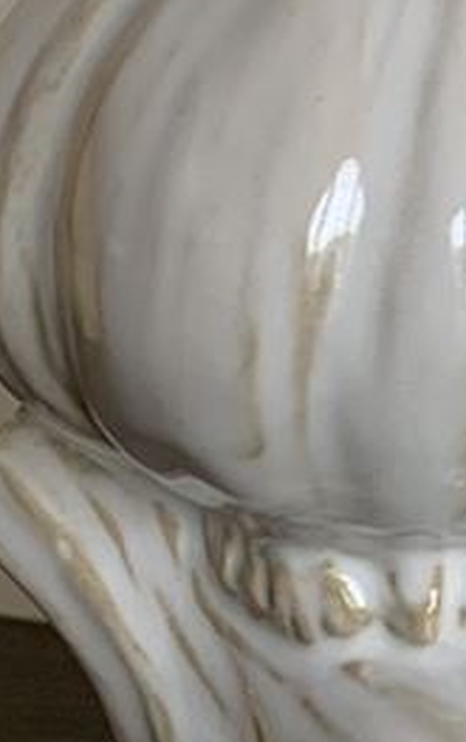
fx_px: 3040
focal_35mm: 150
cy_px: 142
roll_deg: -2.6
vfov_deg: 13.9
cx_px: 1055
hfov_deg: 8.2
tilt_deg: -10.7
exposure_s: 1/70
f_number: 1.8
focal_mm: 4.25
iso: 100
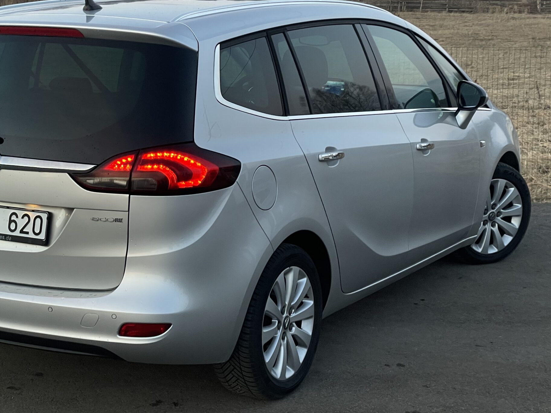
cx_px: 198
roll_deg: +0.4
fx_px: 1162
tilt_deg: -9.3
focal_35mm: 73
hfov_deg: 26.6
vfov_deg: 20.1
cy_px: 172
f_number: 2
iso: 125
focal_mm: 6
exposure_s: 1/100
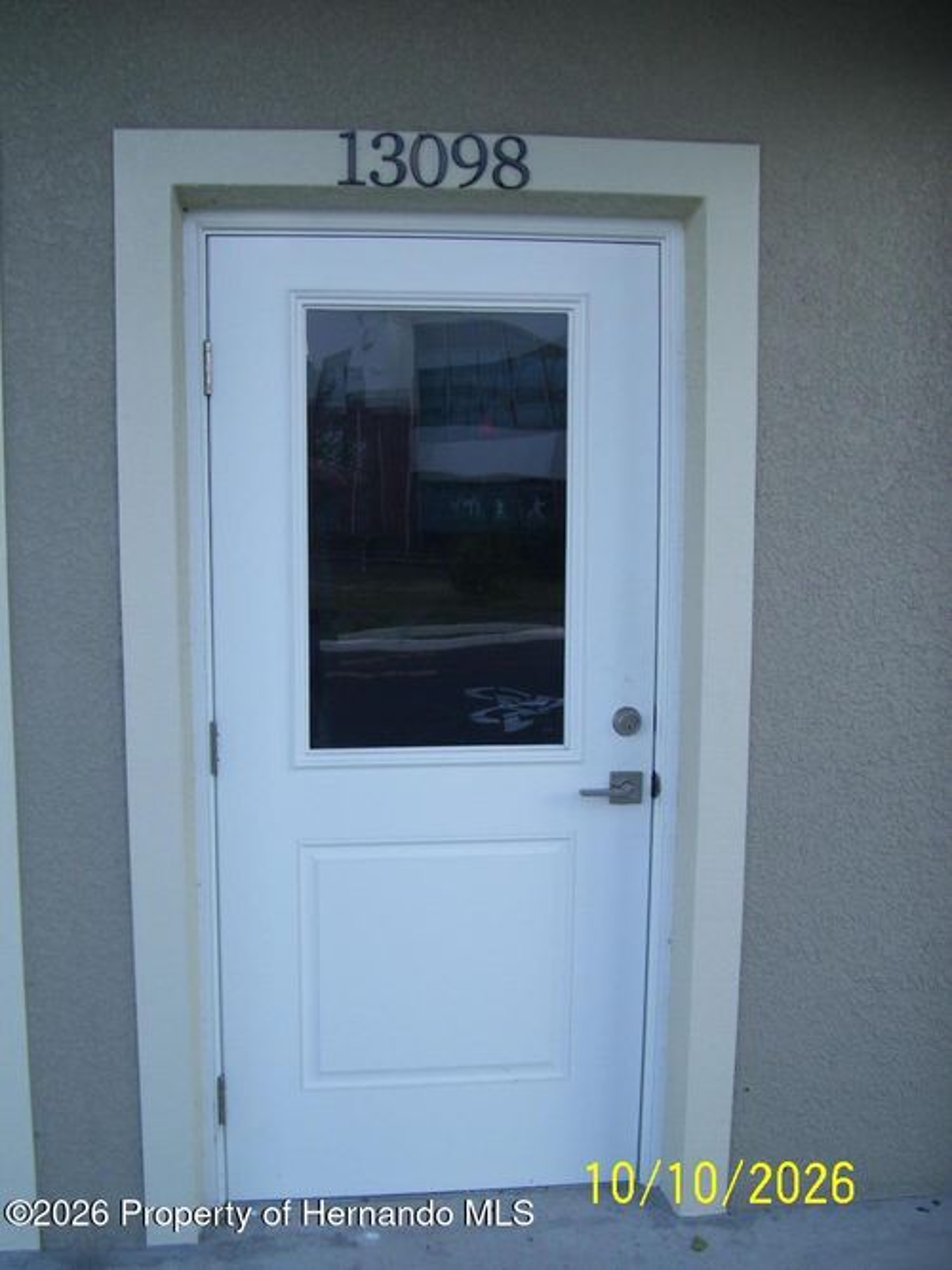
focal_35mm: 37
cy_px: 635
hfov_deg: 38.7
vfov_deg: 50.1
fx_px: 1357
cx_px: 476
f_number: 2.7
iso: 80
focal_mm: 6
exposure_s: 1/350
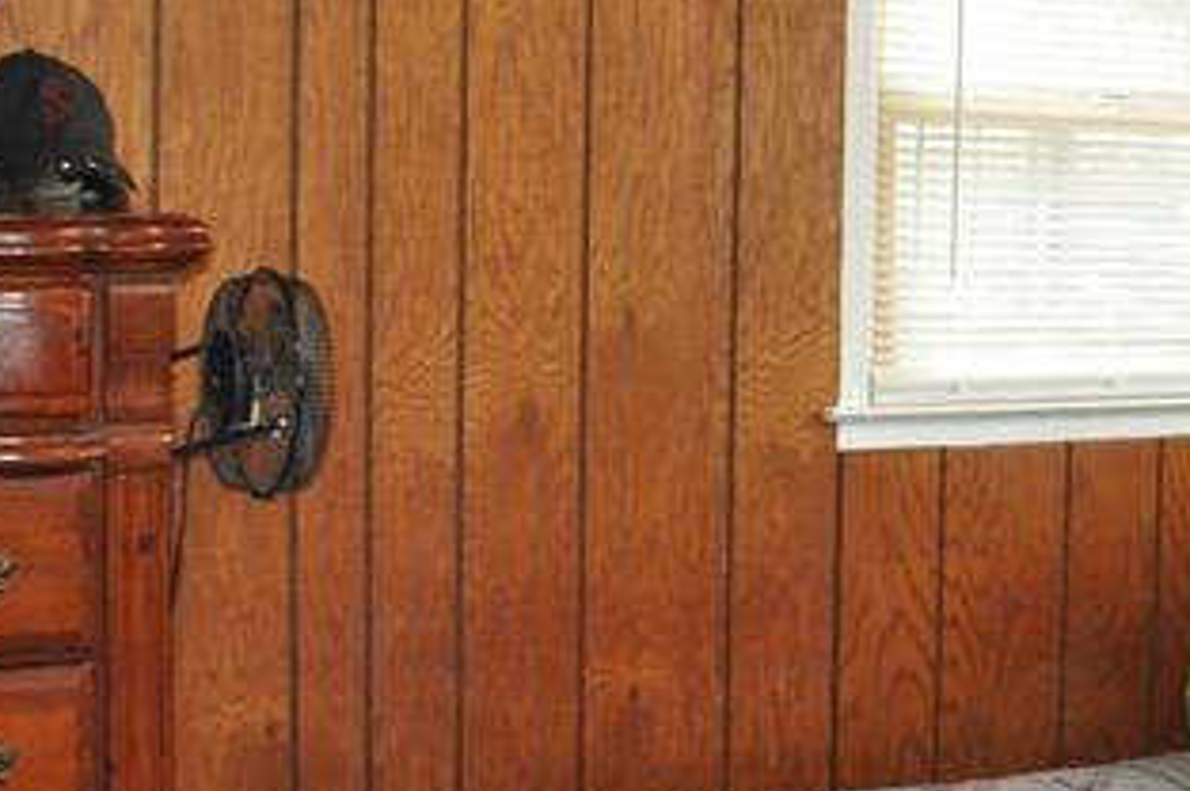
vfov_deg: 13.9
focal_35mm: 98
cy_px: 346
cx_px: 1008
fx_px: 3236
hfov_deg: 20.5
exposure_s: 1/60
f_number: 3.8
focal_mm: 20
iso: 800
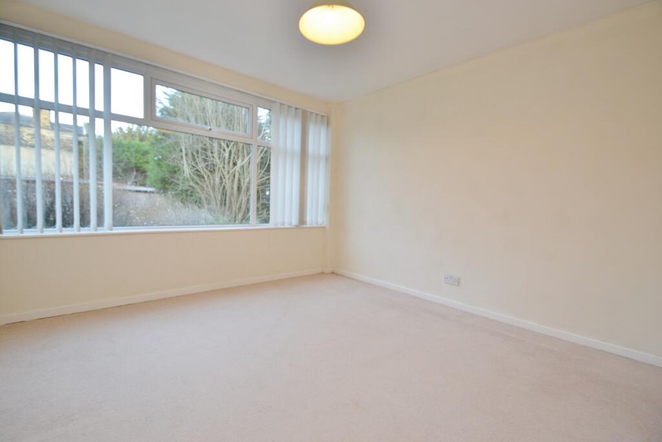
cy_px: 221
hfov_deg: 100.4
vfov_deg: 77.3
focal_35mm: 15
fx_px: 276
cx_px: 331
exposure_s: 1/80
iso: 400
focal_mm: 10
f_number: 4.5
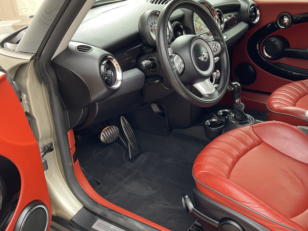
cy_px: 132
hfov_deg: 47.1
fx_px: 347
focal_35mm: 39
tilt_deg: -27.7
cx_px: 206
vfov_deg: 36.8
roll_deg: +2.6
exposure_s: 1/122
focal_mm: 3
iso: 50
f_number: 1.8
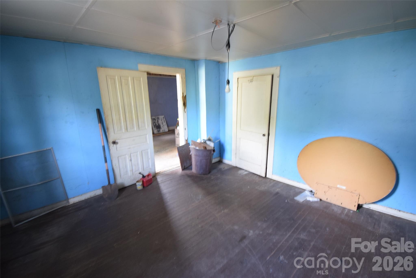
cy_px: 139
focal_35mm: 15
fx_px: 173
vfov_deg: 77.4
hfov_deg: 100.4
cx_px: 208
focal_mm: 10
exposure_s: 1/5
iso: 800
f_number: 5
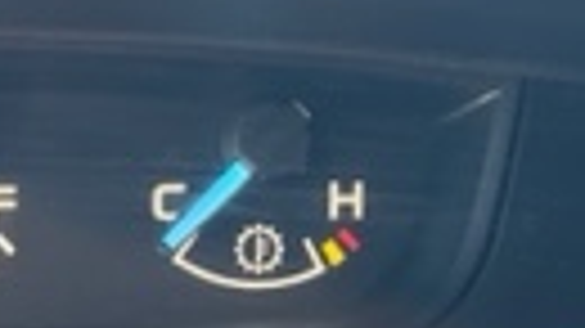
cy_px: 512
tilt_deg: -27.9
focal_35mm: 139
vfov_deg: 8.5
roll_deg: +0.5
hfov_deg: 14.6
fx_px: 2155
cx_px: -234
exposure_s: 1/121
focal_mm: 5.1
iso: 64
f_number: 1.6
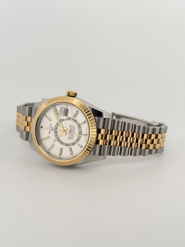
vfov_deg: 39.7
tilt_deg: -20.4
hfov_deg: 30.3
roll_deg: -0.1
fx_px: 342
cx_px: 92
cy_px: 124
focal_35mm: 48
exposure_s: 1/1980
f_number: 1.78
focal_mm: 6.76
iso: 100
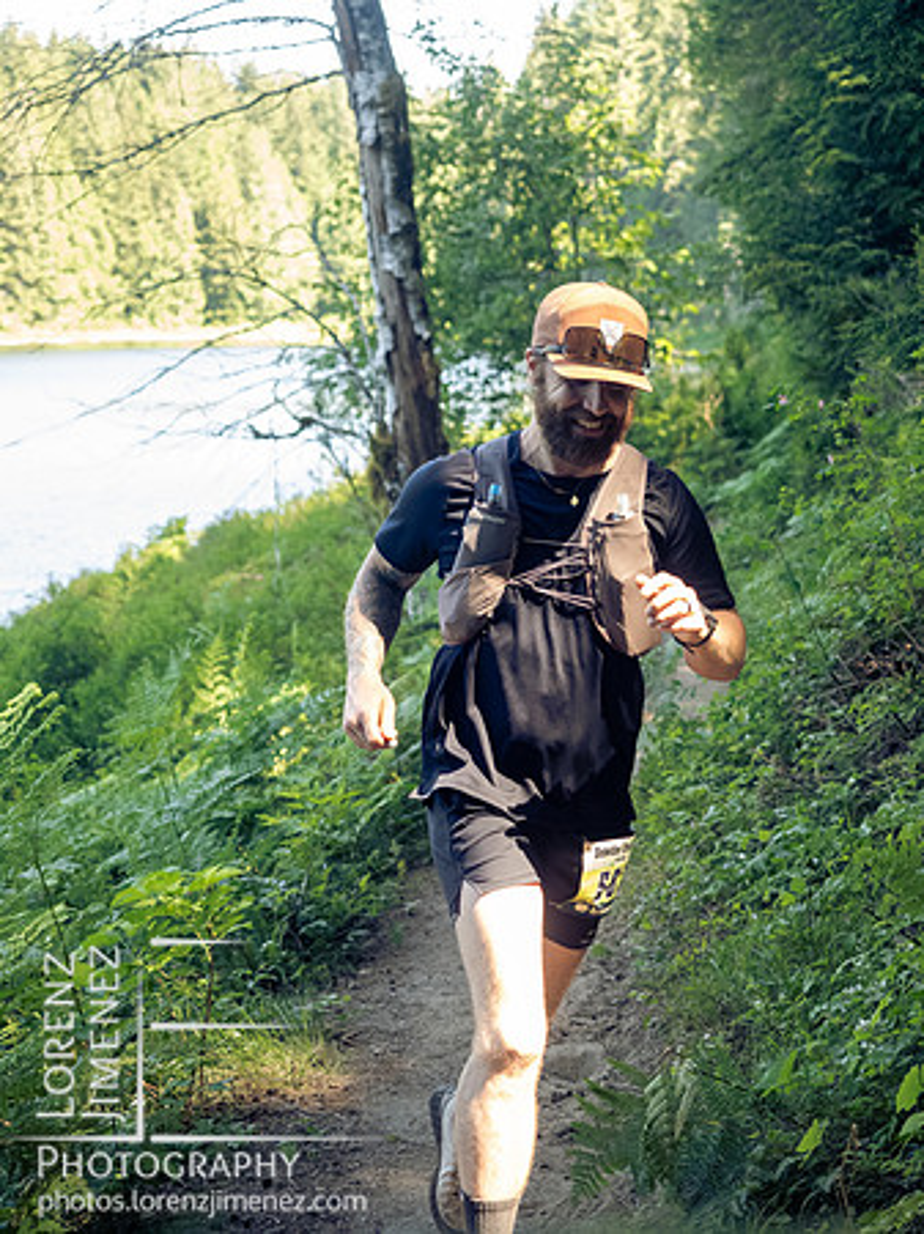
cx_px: 462
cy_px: 617
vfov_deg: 27.0
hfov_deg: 20.4
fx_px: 2565
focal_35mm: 72
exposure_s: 1/1000
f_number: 2.8
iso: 2500
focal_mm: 36
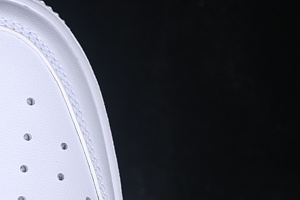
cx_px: -32
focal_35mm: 182
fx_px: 1517
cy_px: 202
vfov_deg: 7.5
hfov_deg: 11.1
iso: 160
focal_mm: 50
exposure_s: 1/60
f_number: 8
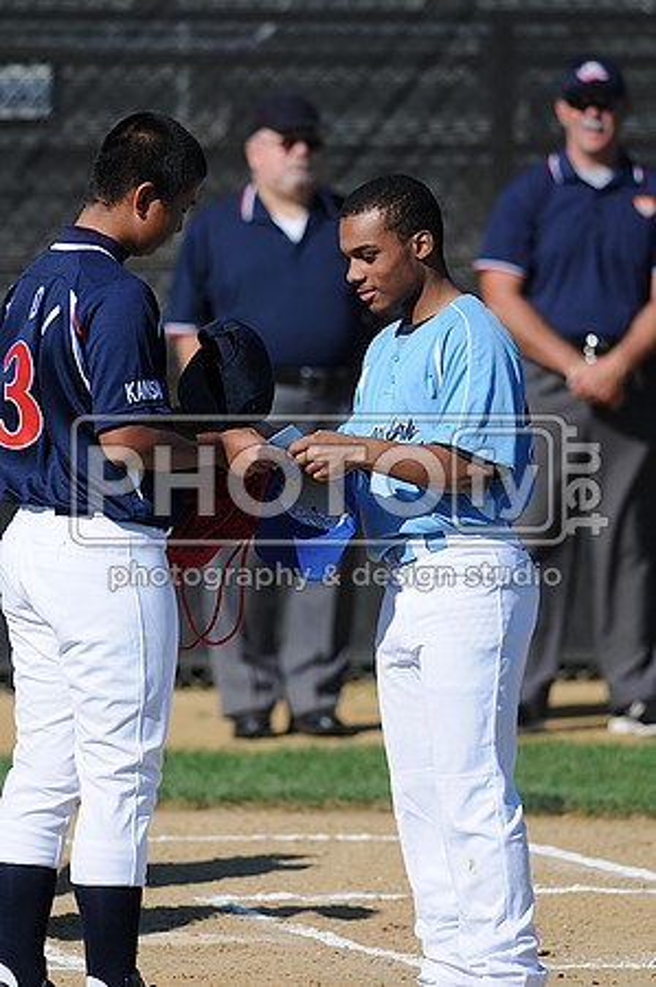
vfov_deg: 4.6
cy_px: 494
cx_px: 328
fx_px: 12328
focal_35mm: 450
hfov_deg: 3.0
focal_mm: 300
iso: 200
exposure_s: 1/2500
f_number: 4
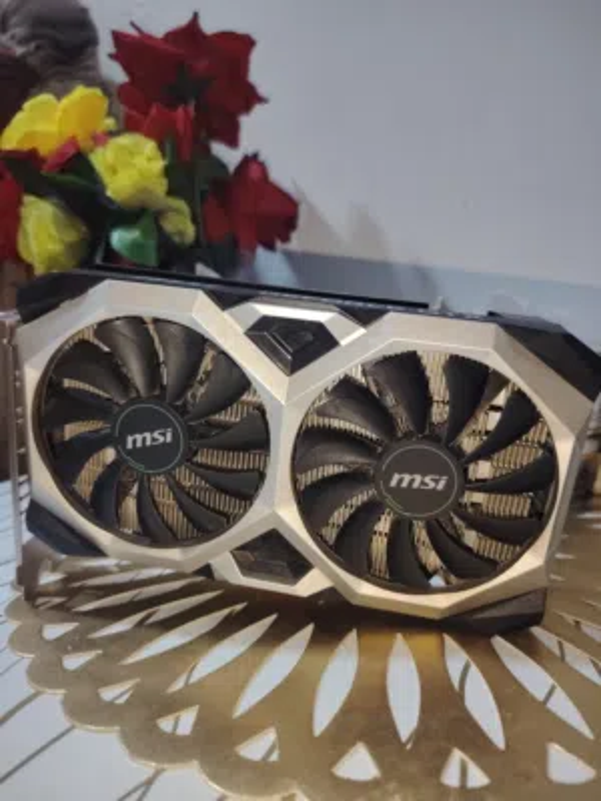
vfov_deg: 71.6
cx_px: 300
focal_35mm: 24
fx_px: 556
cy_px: 400
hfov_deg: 56.8
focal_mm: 5.25
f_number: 1.75
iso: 478
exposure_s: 1/33.3
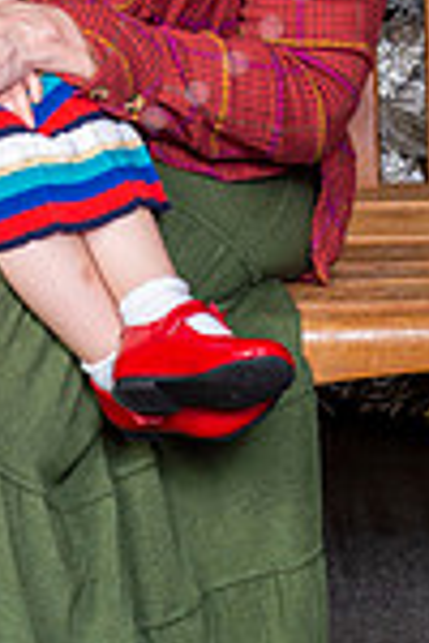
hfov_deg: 5.4
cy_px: -236
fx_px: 4558
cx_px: -19
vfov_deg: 8.0
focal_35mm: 255
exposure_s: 1/125
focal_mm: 85
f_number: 8
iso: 400
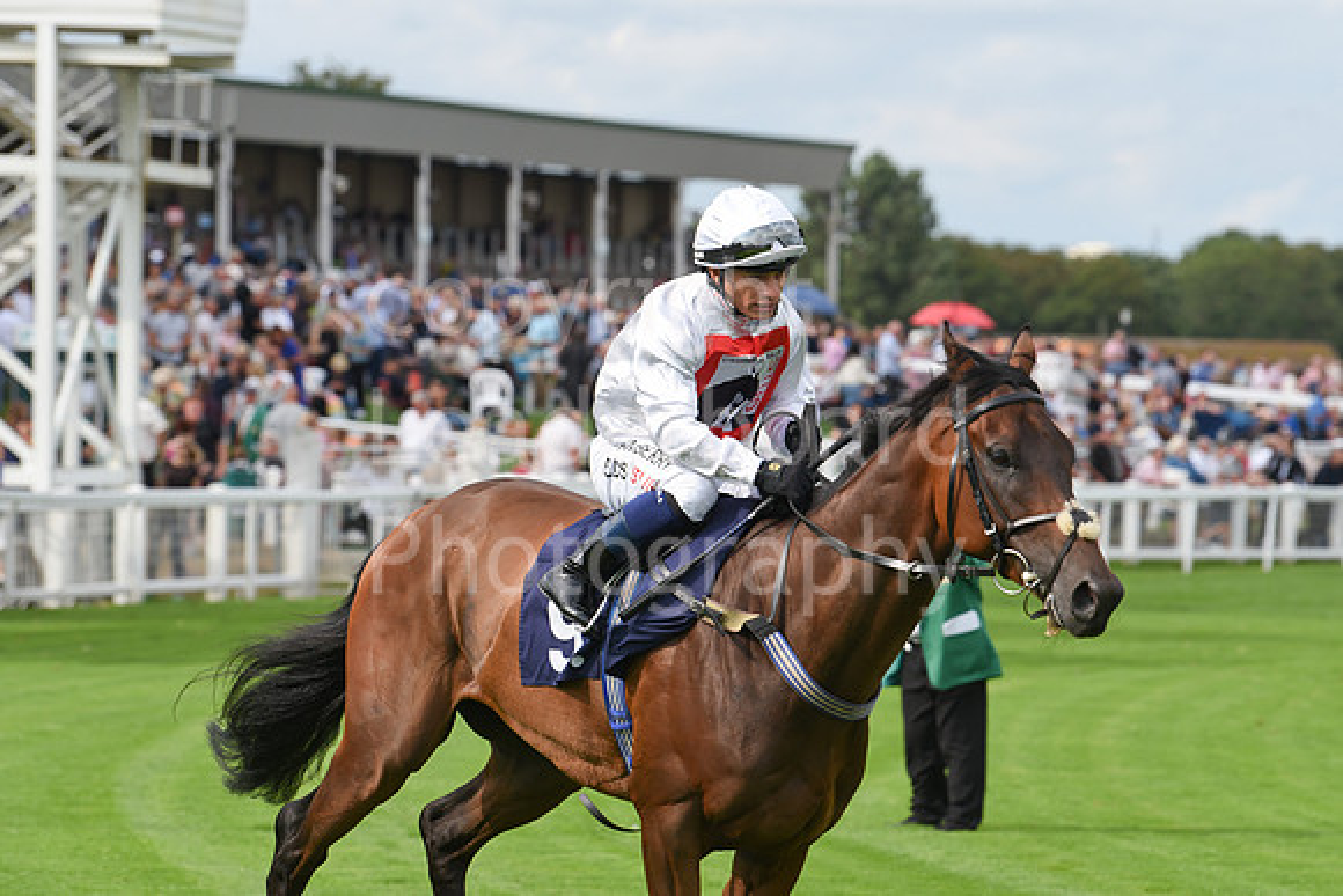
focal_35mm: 200
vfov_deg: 6.9
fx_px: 7463
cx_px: 672
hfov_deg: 10.3
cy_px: 448
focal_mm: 200
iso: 400
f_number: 6.3
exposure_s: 1/1250
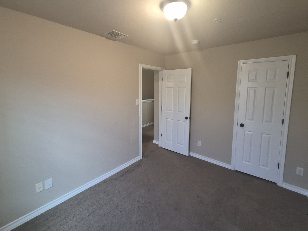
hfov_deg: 98.2
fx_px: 133
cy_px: 99
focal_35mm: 15
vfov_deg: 81.3
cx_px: 157
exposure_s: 1/60
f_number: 2.2
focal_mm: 1.74
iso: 400
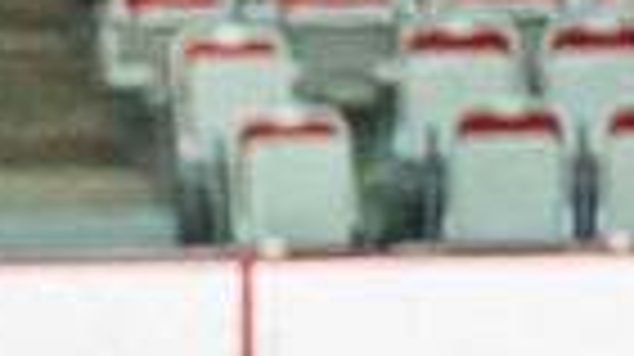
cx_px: -837
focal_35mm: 639
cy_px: 763
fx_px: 10732
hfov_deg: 3.3
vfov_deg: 1.9
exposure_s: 1/1250
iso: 3200
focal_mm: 118
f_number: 2.8
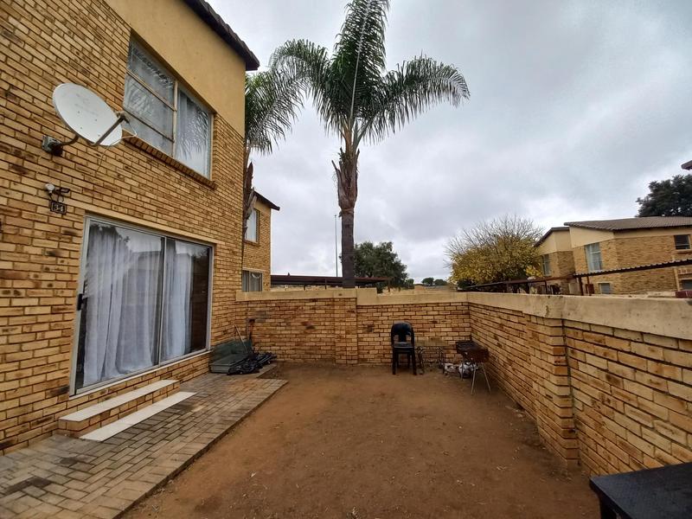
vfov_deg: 89.9
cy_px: 260
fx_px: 260
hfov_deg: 106.2
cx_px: 346
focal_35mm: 13
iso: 50
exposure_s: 1/100
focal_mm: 1.42
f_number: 2.2
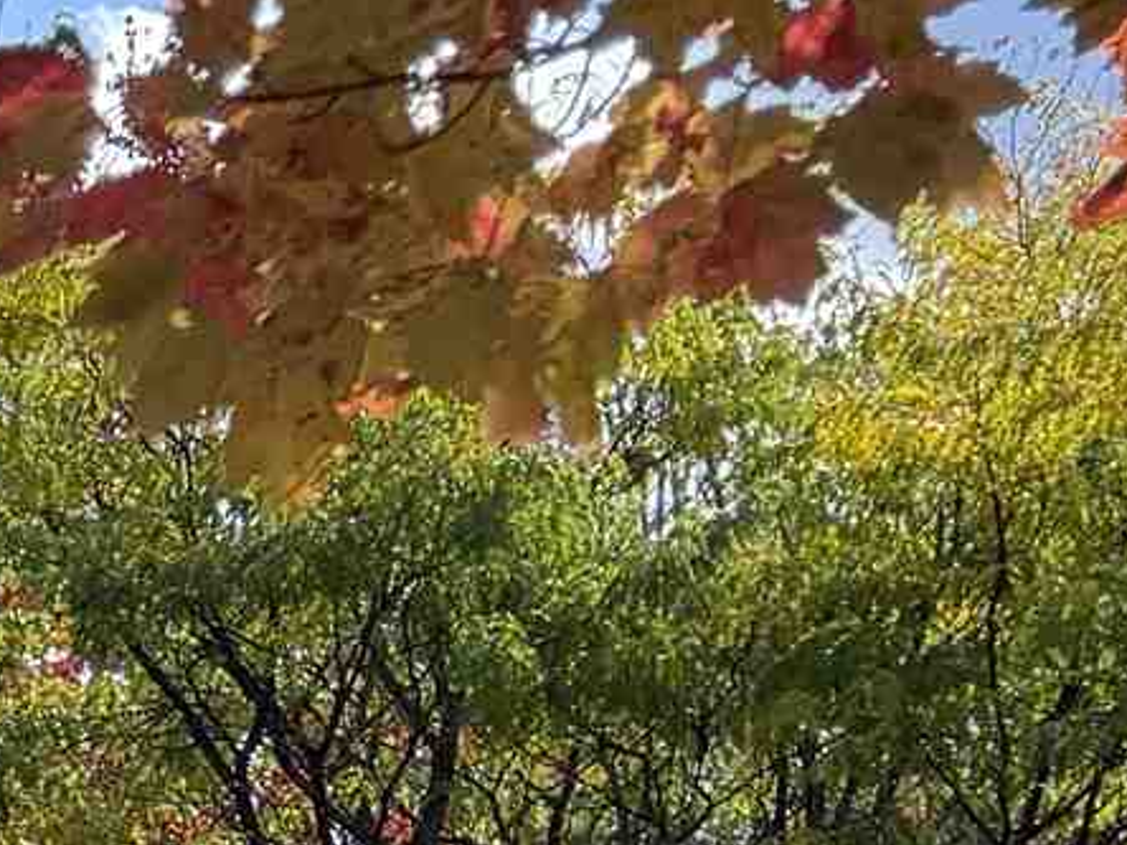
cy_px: 1578
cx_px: -1703
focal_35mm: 166
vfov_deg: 8.6
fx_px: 5404
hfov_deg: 10.1
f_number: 1.78
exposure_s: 1/1075
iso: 100
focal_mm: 6.76
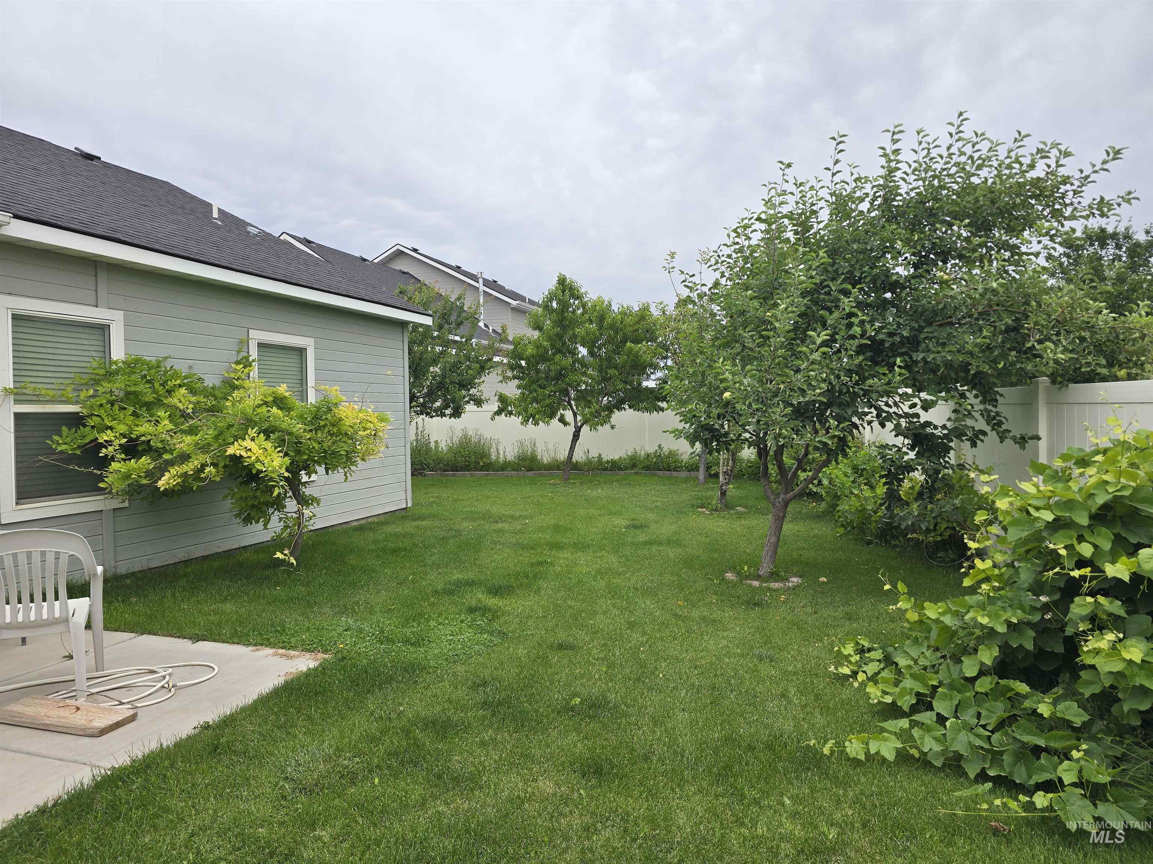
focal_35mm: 23
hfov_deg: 73.9
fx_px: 766
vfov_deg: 58.9
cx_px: 576
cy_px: 432
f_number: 1.7
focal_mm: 6.3
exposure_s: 1/544
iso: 12
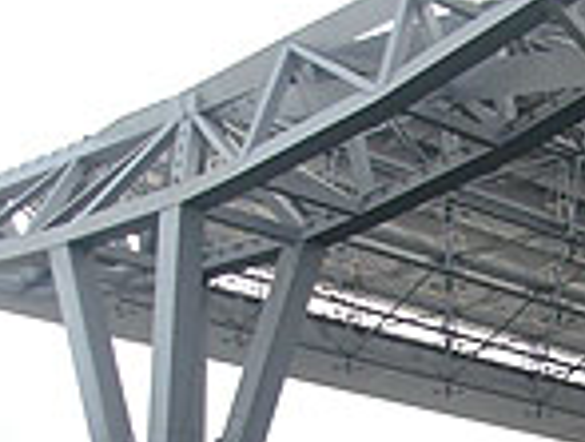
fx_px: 1965
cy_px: 486
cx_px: 629
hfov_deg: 16.5
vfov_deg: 12.6
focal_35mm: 116
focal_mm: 6.3
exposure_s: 1/609
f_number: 2.9
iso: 50
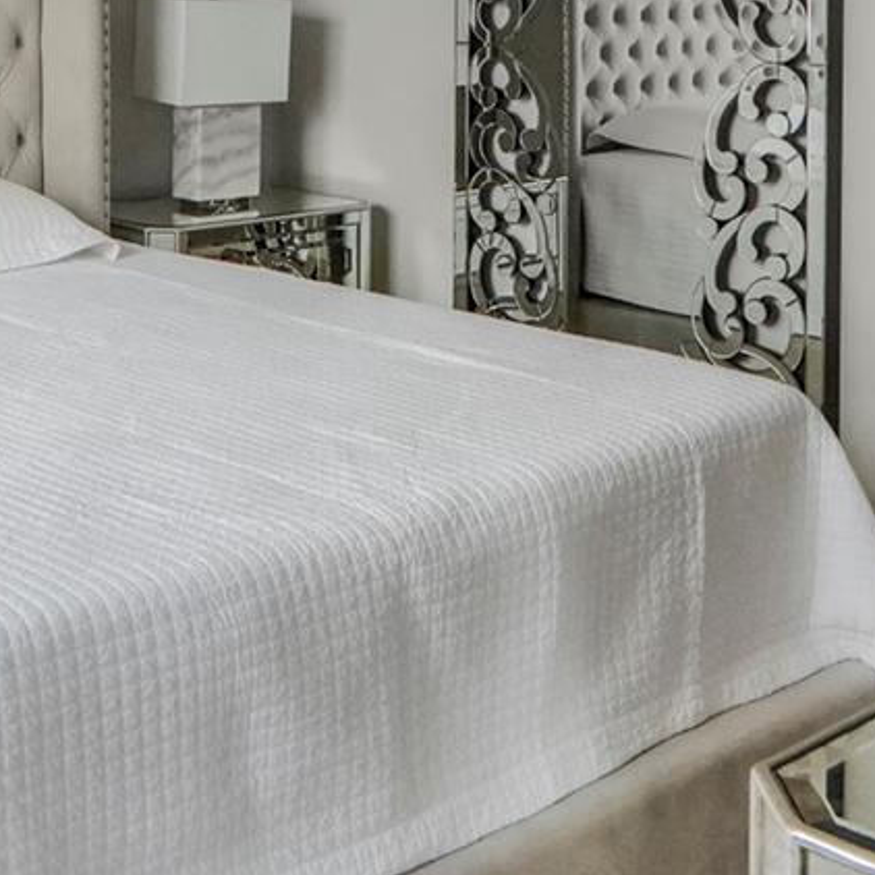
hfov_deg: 28.7
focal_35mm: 58
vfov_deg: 27.5
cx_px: 141
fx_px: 1659
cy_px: -39
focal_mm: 12
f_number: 6.3
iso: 2000
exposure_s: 1/320
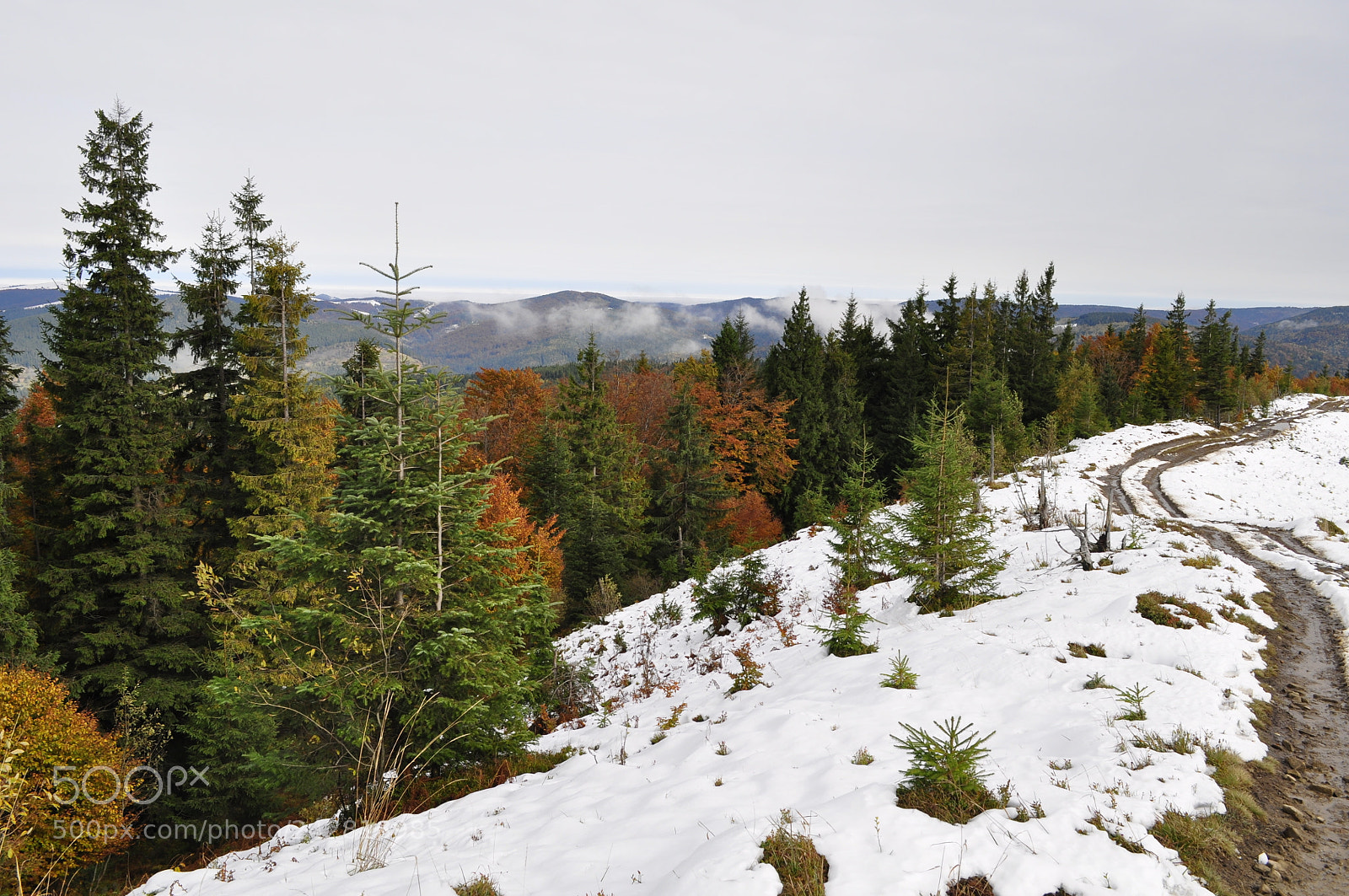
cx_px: 674
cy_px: 448
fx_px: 1235
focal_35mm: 33
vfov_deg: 39.9
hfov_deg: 57.3
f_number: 10
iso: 200
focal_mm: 22
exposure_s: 1/250
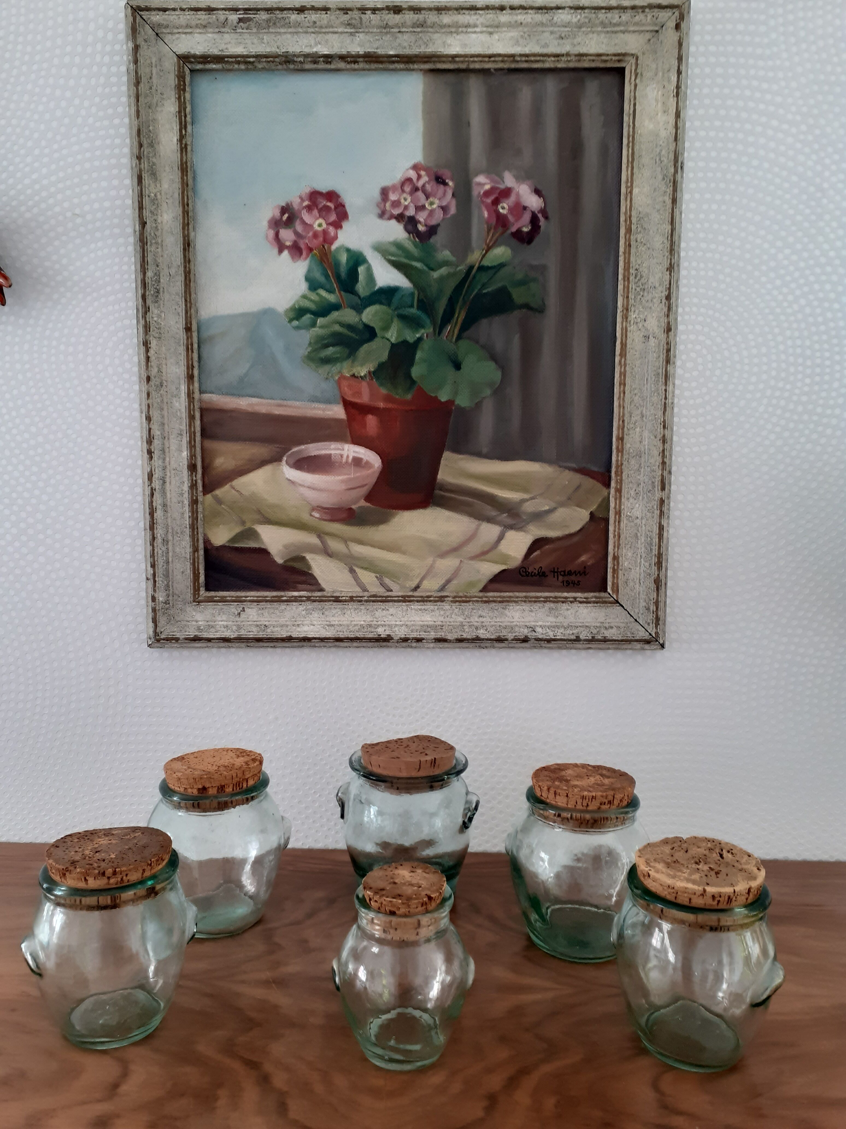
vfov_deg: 65.3
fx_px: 880
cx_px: 423
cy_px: 564
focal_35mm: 27
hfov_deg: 51.4
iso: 80
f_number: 1.9
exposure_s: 1/50
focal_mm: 3.6
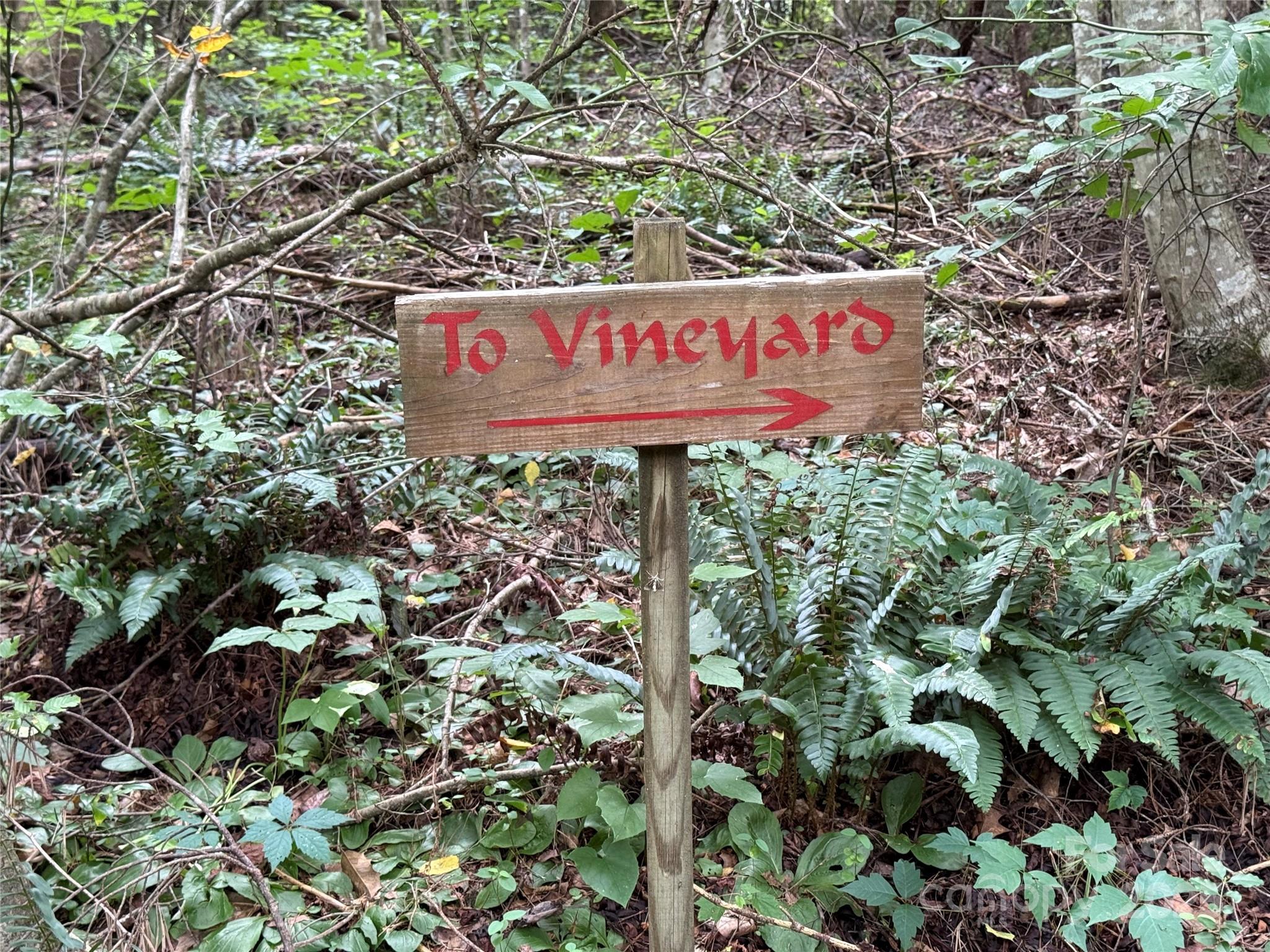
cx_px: 635
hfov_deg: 39.7
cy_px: 476
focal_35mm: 48
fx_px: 1761
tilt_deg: +0.1
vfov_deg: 30.3
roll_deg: +0.9
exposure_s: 1/60
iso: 160
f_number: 1.78
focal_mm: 6.76
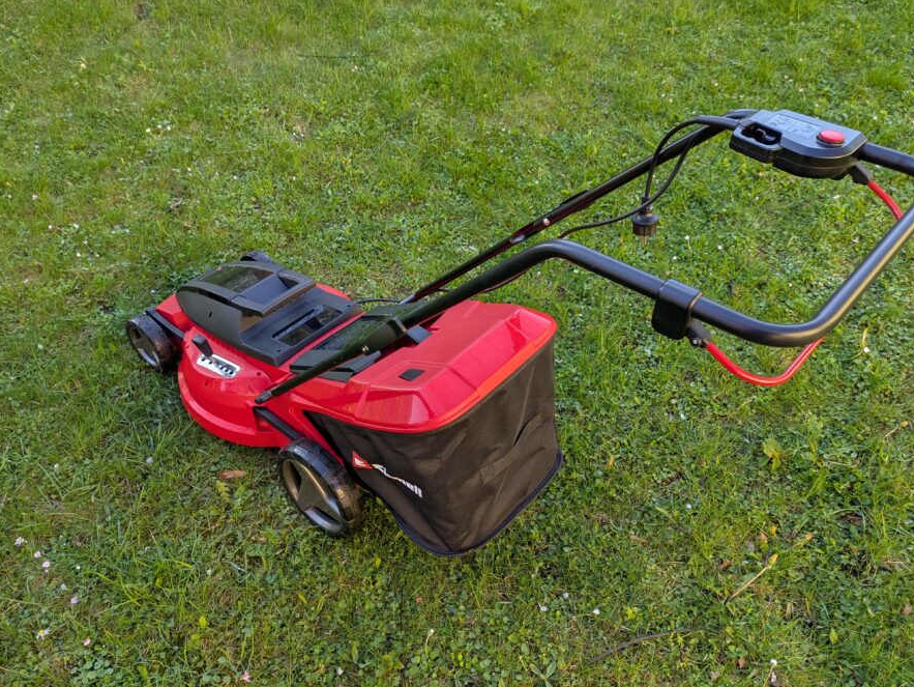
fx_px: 766
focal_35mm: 29
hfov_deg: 61.6
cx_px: 445
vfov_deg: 48.1
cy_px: 388
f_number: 1.89
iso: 42
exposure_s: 1/234
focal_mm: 5.43
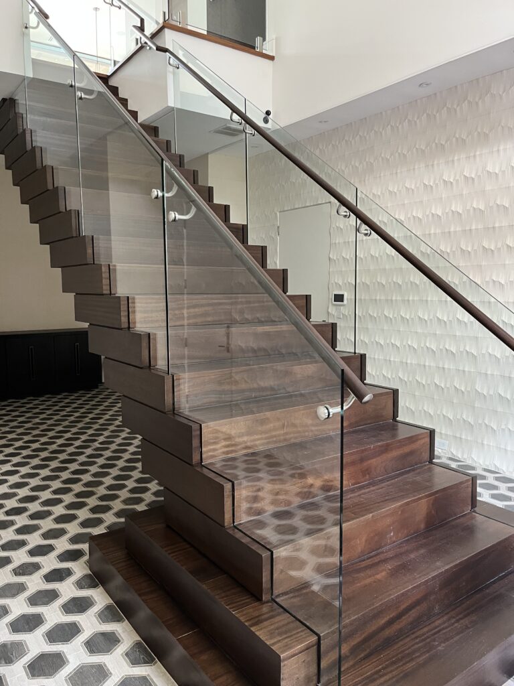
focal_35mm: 26
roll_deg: +0.6
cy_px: 343
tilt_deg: -5.9
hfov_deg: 53.1
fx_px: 515
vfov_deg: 67.3
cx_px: 257
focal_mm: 5.1
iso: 320
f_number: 1.6
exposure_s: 1/60
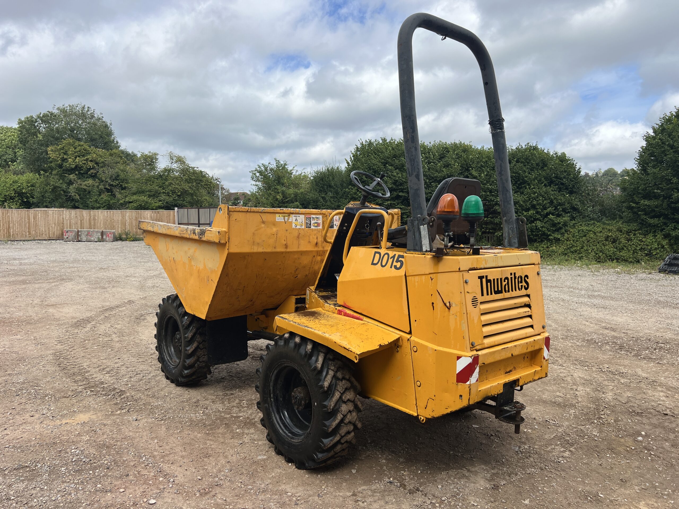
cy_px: 254
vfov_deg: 53.1
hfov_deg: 67.3
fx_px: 510
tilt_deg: -4.5
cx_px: 340
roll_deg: +0.7
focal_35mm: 26
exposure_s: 1/3831
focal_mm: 5.7
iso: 50
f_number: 1.5
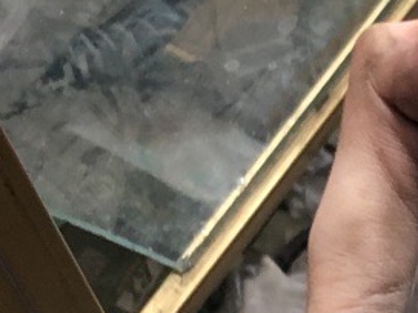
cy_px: 222
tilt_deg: -56.8
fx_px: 1787
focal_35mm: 148
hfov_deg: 12.5
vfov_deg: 10.0
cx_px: 668
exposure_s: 1/17
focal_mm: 4
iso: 40
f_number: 1.8
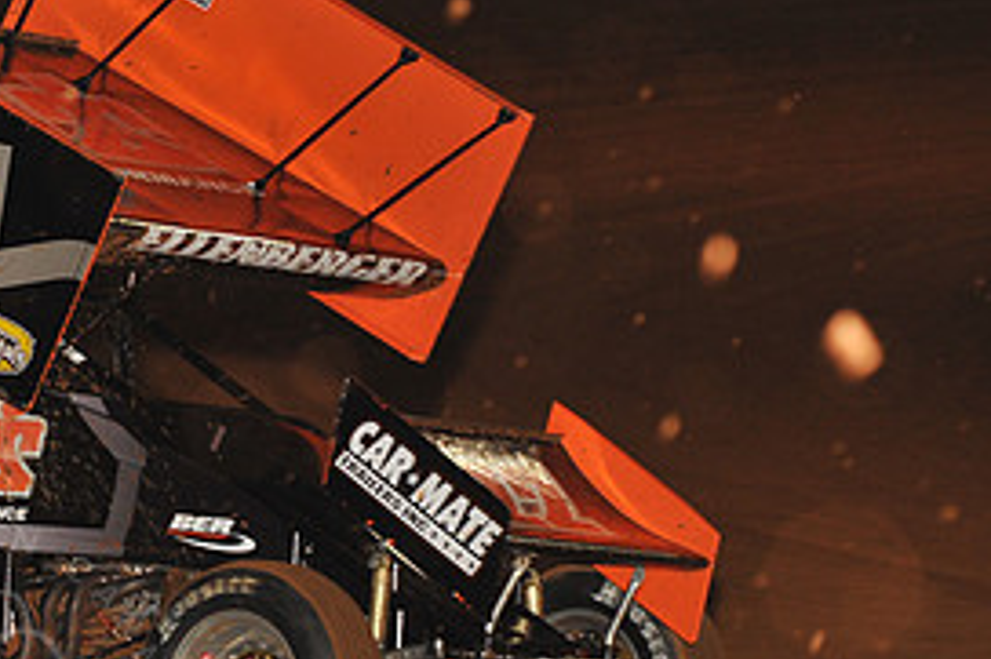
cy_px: 400
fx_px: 9078
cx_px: -47
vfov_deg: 4.2
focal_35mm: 330
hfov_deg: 6.2
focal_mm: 155
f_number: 7.1
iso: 1250
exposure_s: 1/320
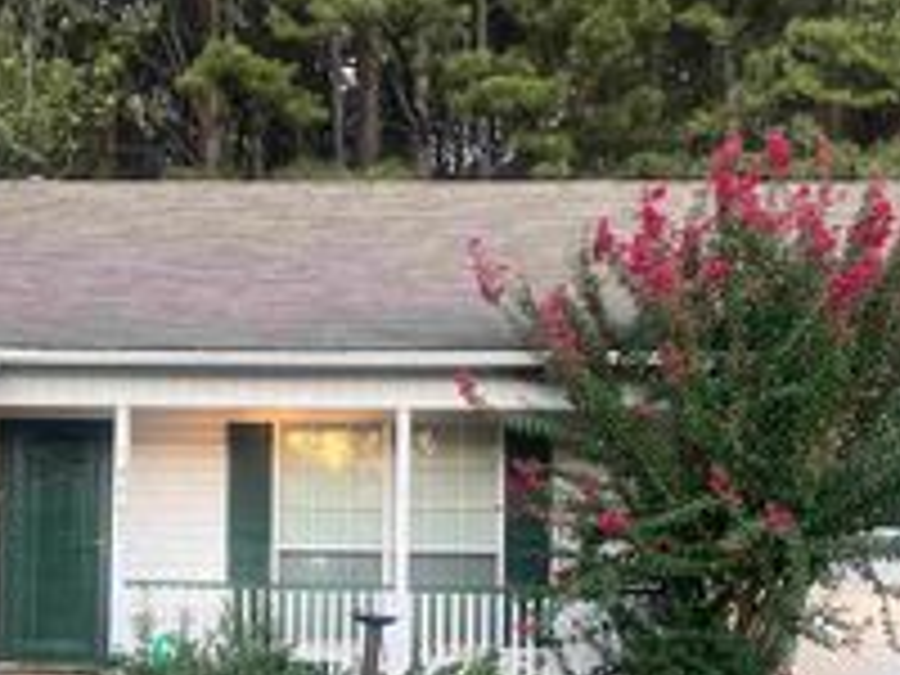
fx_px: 1690
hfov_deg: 29.3
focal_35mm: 65
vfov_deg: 22.3
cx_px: 212
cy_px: 542
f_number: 1.6
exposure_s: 1/121
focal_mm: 5.1
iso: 125
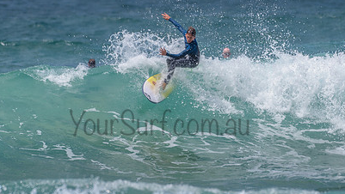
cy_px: 73
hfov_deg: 2.3
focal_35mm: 951
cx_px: 169
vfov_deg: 1.3
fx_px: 8704
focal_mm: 500
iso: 100
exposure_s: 1/2000
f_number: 5.6
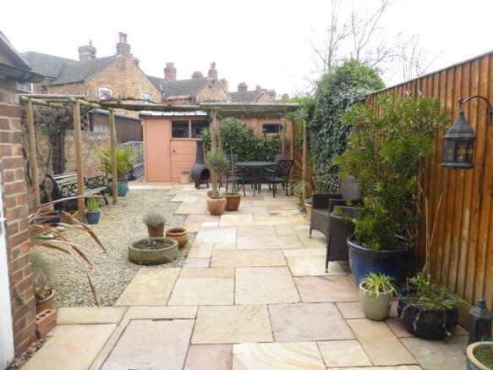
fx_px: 342
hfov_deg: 71.6
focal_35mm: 24
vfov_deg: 56.8
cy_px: 185
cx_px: 246
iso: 100
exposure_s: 1/125
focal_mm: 4.3
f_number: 3.3
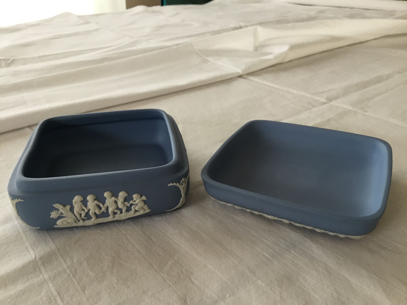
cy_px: 152
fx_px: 364
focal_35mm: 31
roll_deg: +0.4
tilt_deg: -27.9
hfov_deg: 58.4
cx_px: 204
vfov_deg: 45.4
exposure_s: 1/33
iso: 32
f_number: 2.4
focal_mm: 3.3
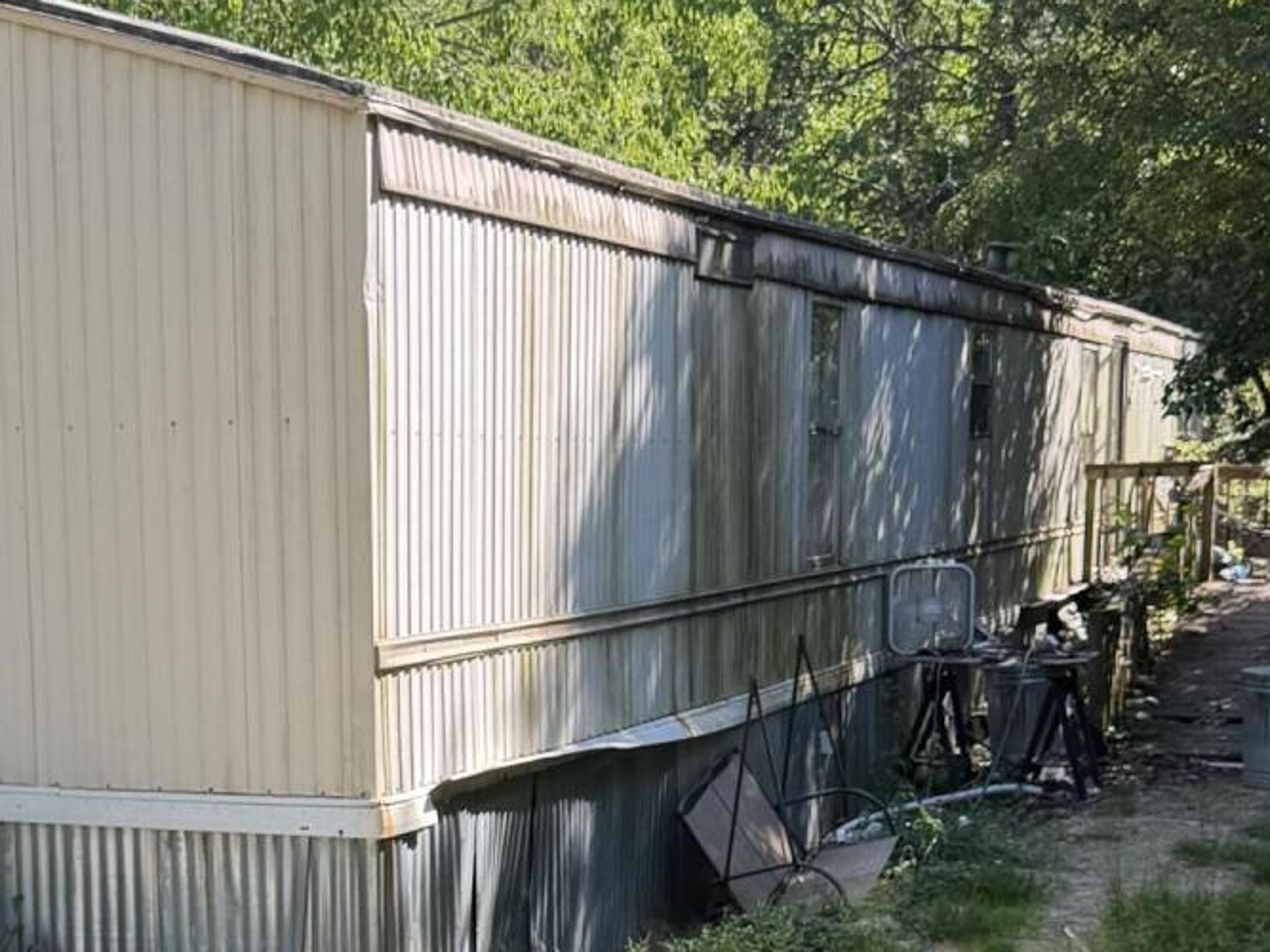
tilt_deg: -9.4
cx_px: 347
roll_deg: +0.8
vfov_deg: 20.0
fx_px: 2641
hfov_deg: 26.7
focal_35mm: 72
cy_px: 861
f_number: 1.78
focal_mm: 6.76
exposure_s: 1/627
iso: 80
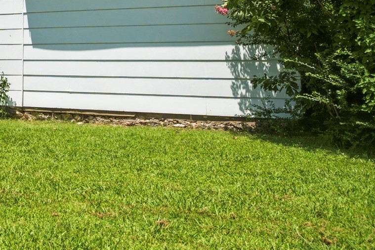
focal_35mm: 51
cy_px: 23
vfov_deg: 25.6
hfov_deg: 31.9
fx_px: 531
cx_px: -82
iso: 100
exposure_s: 1/800
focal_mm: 13
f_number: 5
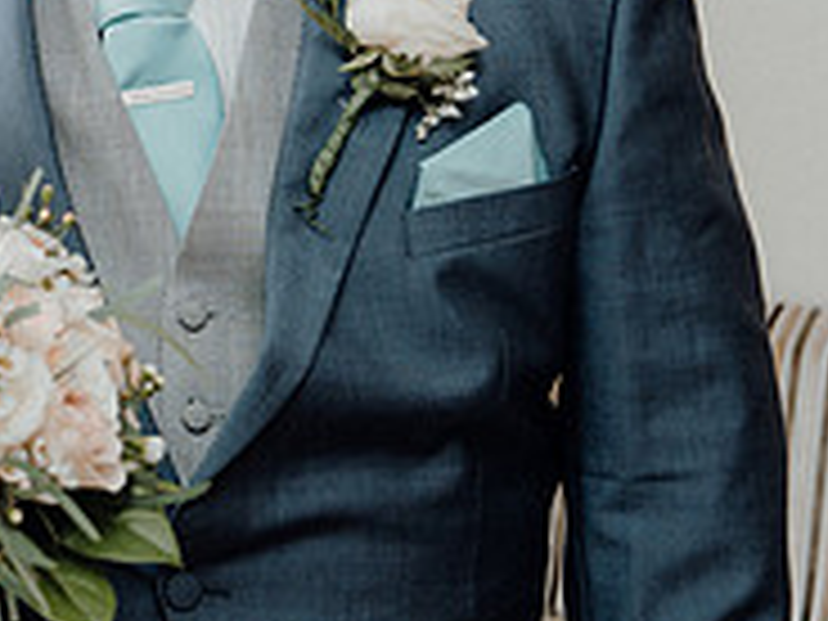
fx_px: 3038
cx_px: -266
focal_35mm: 127
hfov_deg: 14.8
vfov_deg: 11.6
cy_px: 83
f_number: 3.5
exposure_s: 1/160
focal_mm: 42
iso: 400
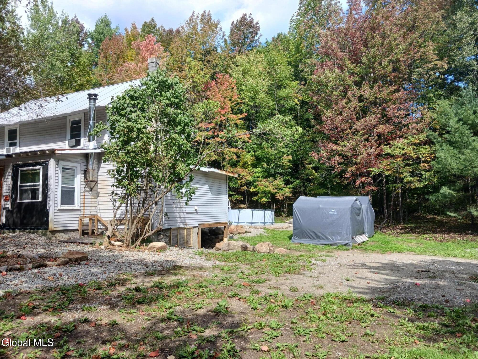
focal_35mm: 27
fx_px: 373
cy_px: 180
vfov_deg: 51.4
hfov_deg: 65.3
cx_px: 239
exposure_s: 1/160
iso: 20
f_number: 1.8
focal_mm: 4
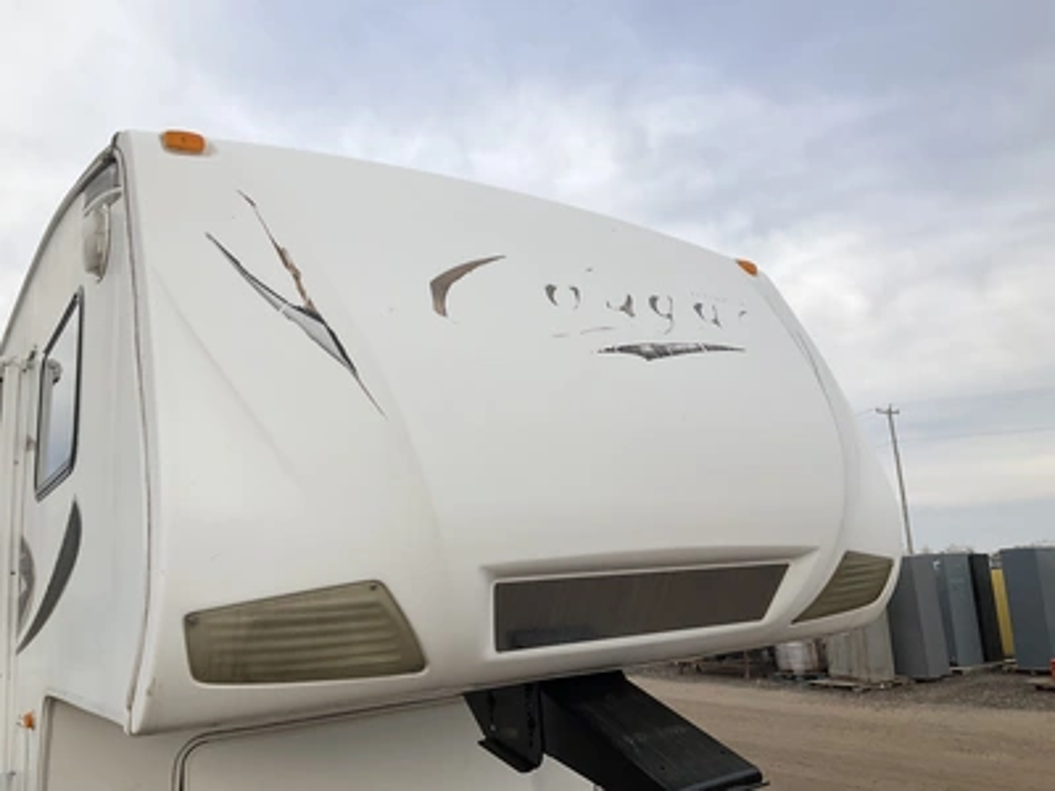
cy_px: 396
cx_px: 528
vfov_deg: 48.2
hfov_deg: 61.7
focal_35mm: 29
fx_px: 884
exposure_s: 1/1342
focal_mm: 3
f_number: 1.8
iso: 25
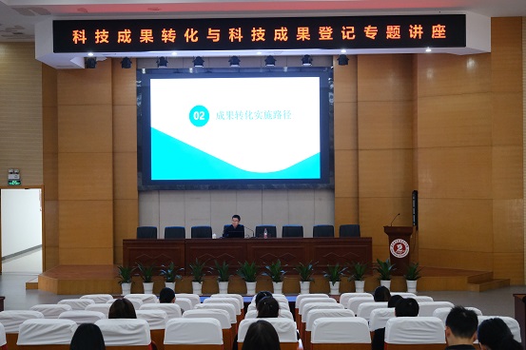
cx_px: 263
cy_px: 175
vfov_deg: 30.5
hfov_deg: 44.5
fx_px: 642
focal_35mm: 44
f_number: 4
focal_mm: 29.2
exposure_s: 1/125
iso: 5000
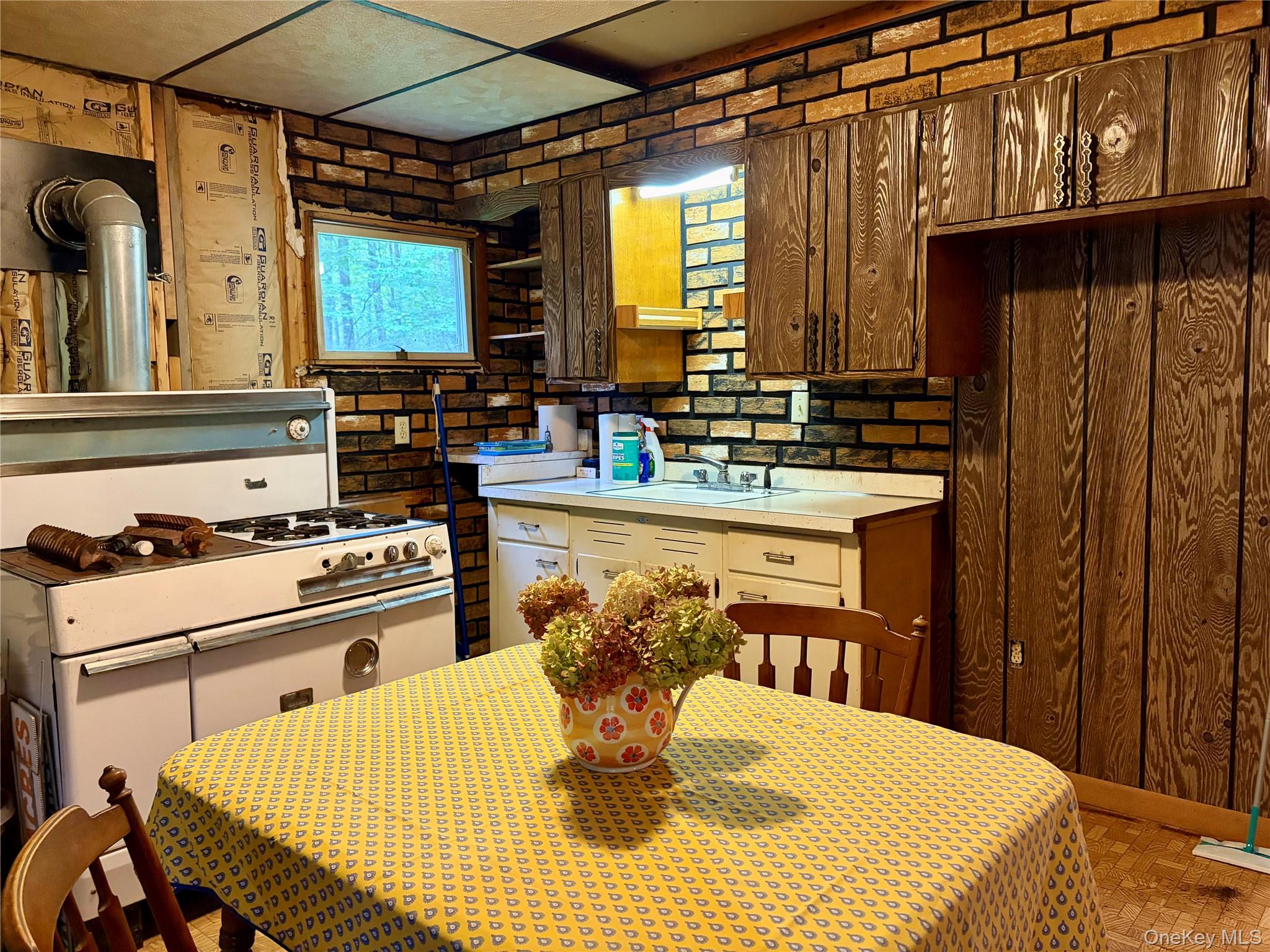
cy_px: 476
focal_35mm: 26
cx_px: 635
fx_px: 954
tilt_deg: -5.7
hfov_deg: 67.3
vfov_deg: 53.1
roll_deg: +1.9
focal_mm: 5.96
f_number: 1.6
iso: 500
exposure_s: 1/40
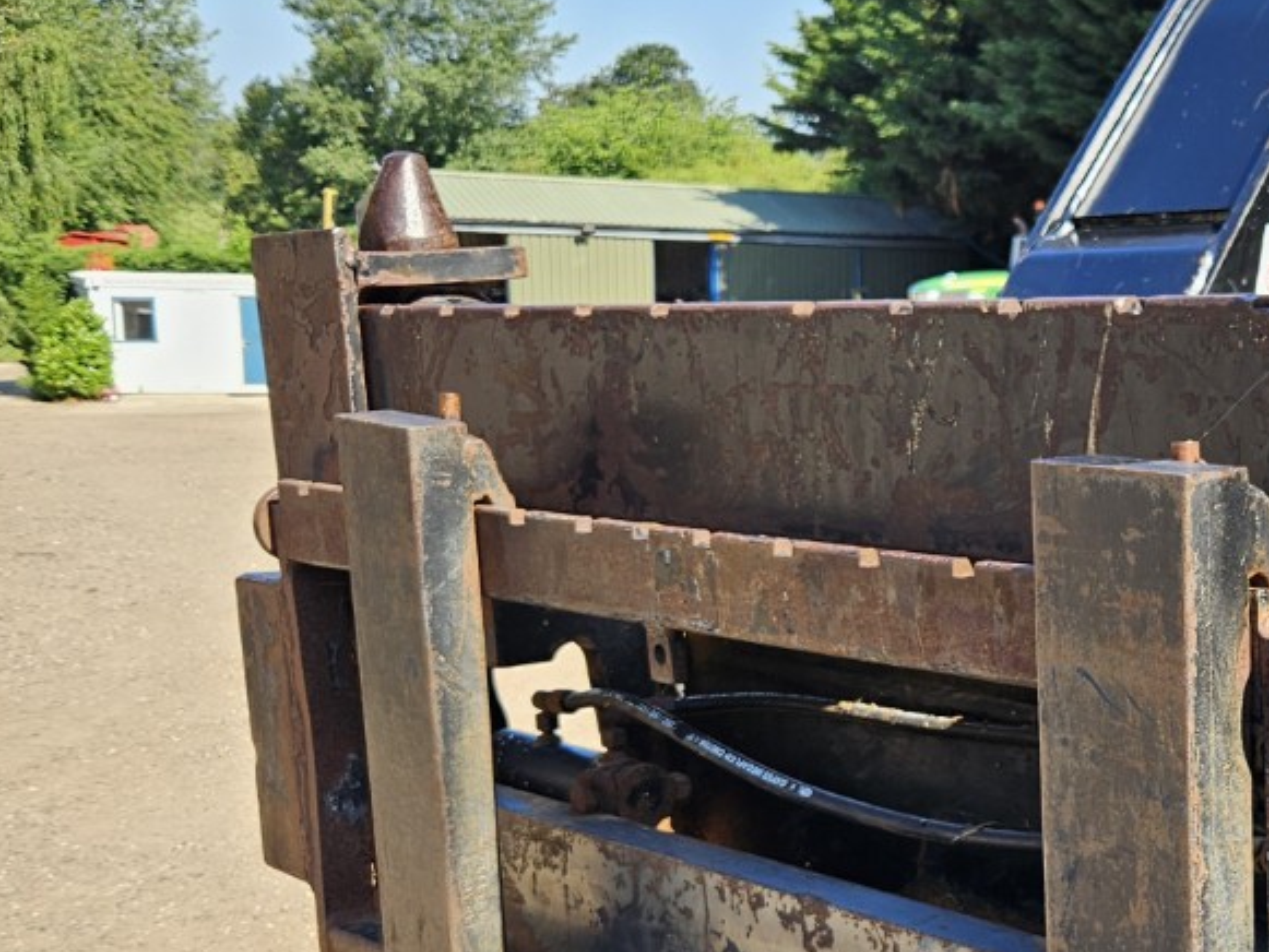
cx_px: 1197
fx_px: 2090
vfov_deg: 25.4
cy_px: 716
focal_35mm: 57
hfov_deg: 31.8
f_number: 1.8
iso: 25
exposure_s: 1/518
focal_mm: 5.4
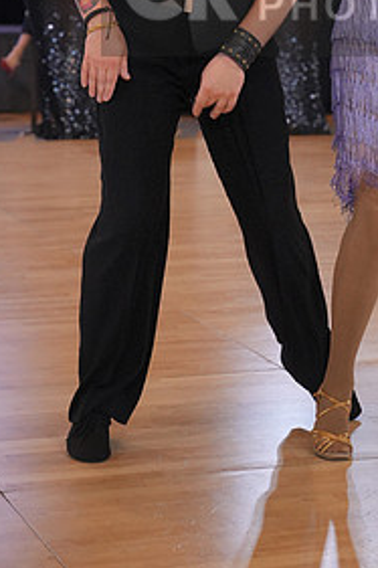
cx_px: 381
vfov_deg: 16.2
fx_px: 1955
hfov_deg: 10.9
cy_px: -10
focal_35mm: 124
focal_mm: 60
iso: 2000
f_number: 3.5
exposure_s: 1/500
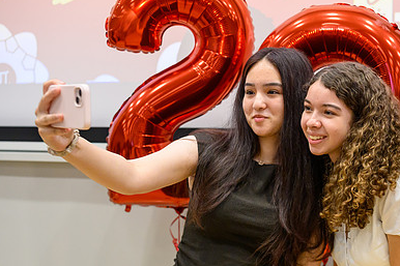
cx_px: 298
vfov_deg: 24.4
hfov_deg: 35.5
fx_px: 611
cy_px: 195
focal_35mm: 55
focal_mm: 35
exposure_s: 1/500
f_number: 2.8
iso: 3600
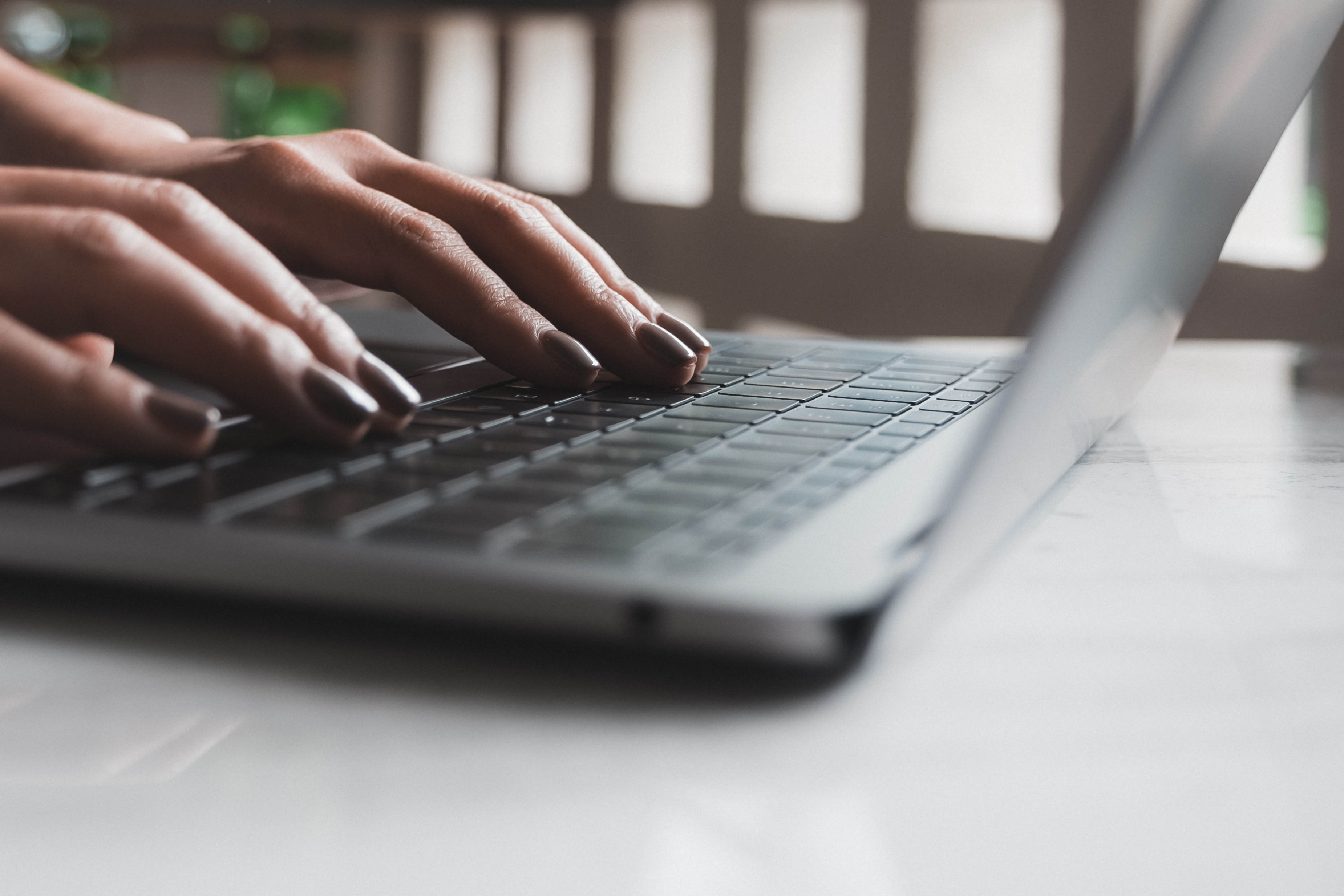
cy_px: 189
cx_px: 429
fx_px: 2240
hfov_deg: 33.1
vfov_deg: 22.3
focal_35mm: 60
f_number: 2.8
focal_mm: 24.9
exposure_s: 1/125
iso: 200
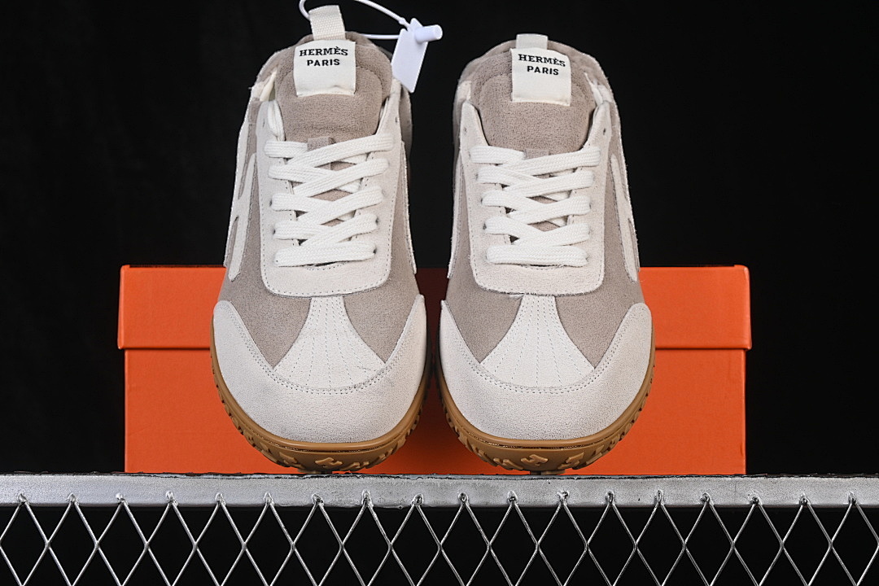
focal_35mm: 75
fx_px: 1831
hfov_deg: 27.0
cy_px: 293
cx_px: 440
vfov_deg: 18.2
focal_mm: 50
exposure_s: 1/80
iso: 160
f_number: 8
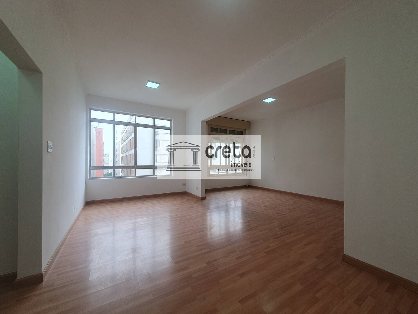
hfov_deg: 106.2
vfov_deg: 89.9
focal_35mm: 13
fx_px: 157
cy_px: 157
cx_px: 209
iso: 50
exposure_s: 1/120
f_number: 2.2
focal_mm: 1.8
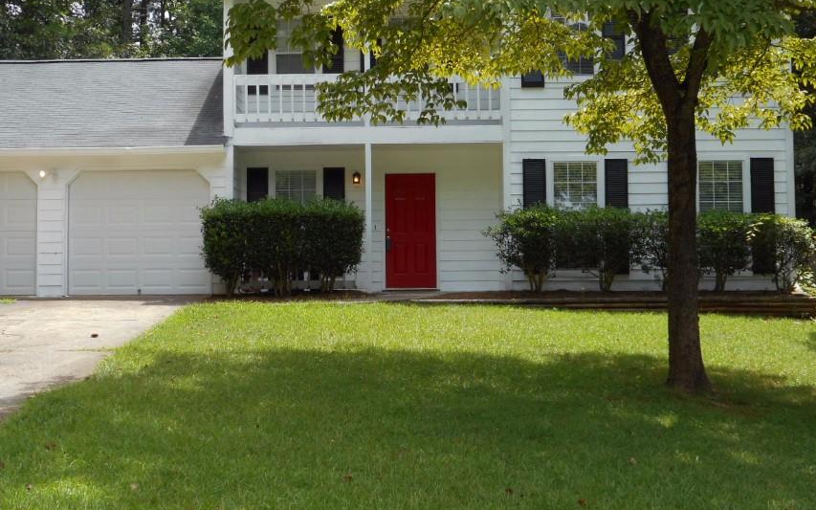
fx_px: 1245
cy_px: 192
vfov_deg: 23.1
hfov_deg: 36.2
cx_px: 367
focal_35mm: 56
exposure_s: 1/160
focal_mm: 7.9
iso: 80
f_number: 4.7
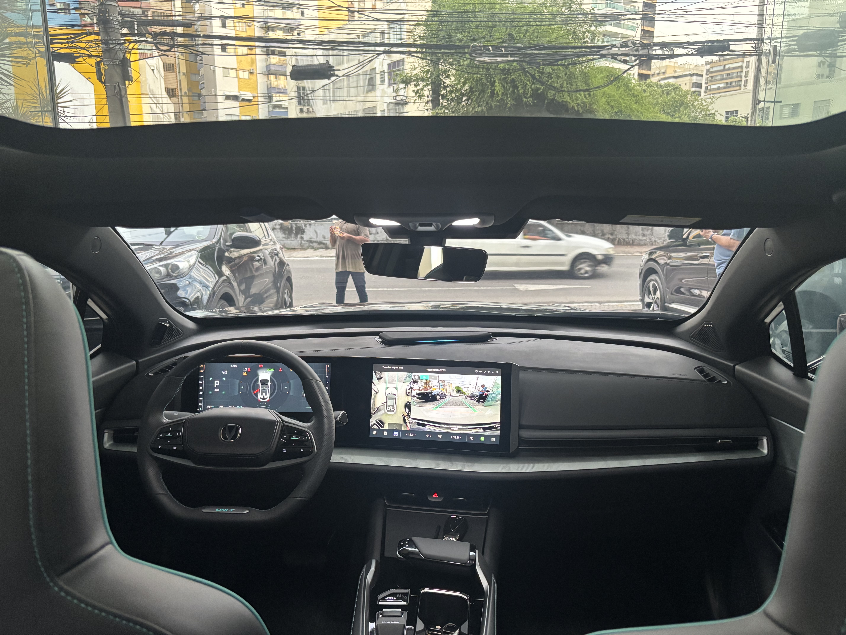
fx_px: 635
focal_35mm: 26
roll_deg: -0.8
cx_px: 423
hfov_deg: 67.3
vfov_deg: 53.1
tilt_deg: -11.5
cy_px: 318
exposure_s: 1/60
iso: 500
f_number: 1.6
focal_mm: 5.96
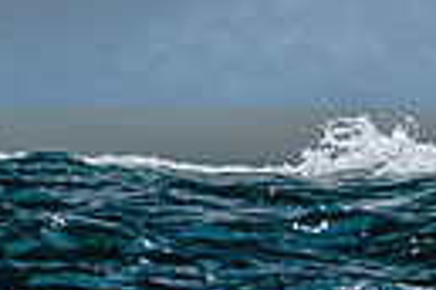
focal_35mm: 1258
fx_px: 15235
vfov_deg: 1.1
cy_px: -167
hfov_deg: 1.6
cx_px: -541
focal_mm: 180
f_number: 5.3
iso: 200
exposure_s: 1/1600
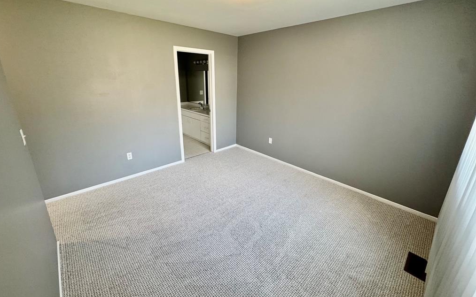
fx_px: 195
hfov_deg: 101.5
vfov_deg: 74.6
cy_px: 135
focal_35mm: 15
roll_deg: -1.4
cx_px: 236
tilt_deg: -16.5
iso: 200
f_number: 2.2
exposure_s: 1/120
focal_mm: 2.22
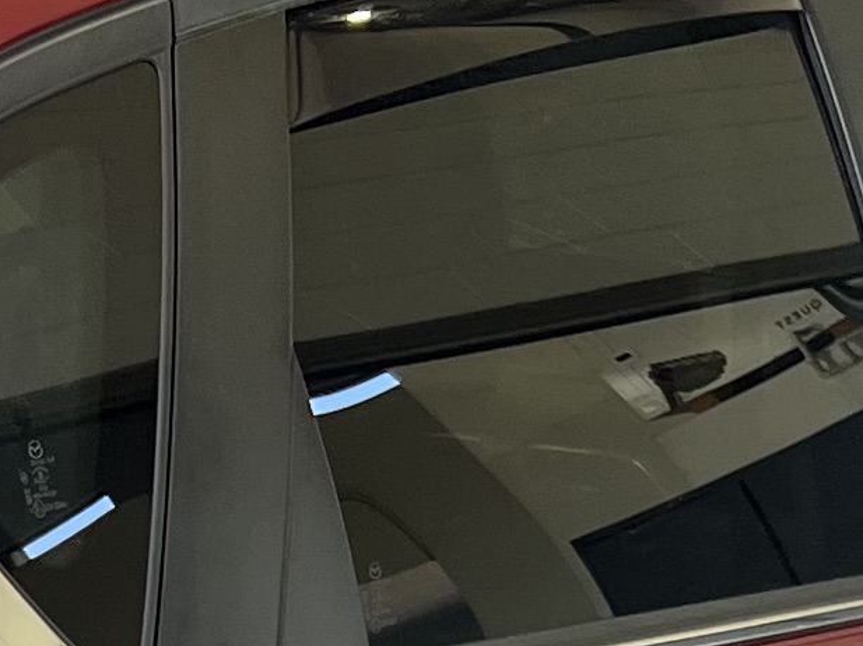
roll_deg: +0.1
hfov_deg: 11.1
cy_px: 1330
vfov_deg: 8.3
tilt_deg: -19.9
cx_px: -502
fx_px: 4236
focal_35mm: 170
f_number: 1.5
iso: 50
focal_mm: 5.7
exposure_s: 1/121
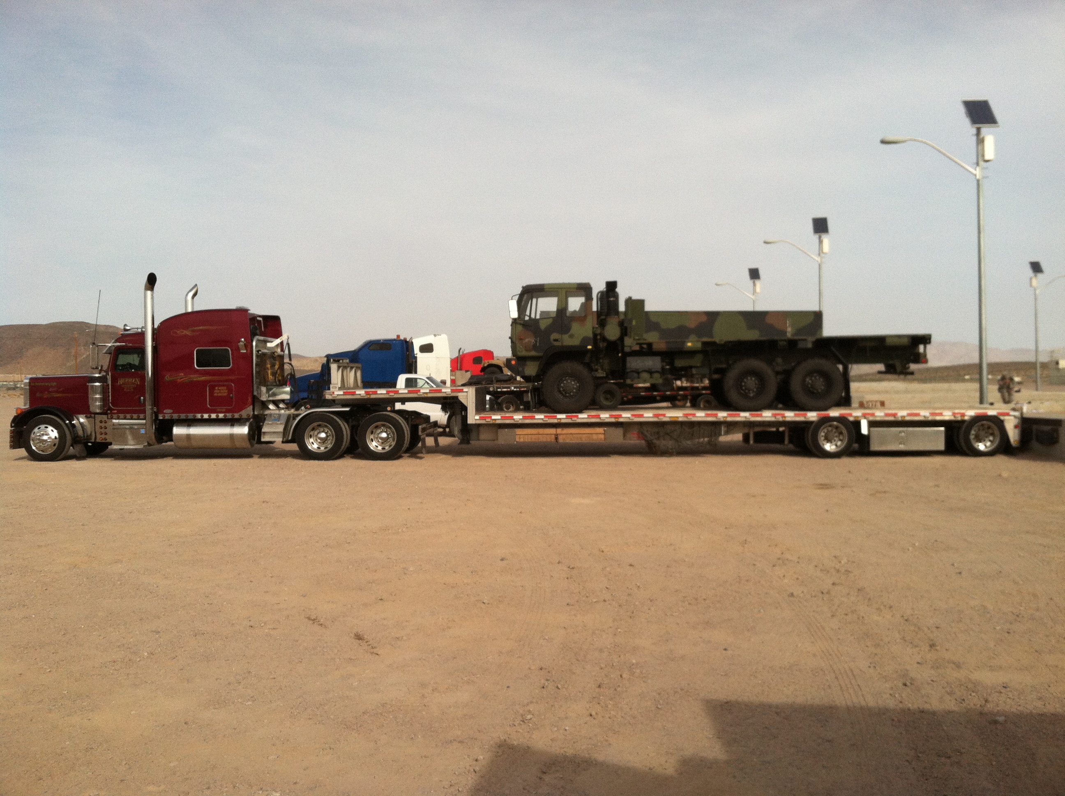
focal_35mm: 35
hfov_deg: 52.7
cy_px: 398
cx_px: 532
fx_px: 1075
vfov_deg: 40.6
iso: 80
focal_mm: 3.85
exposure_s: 1/2143
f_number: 2.8
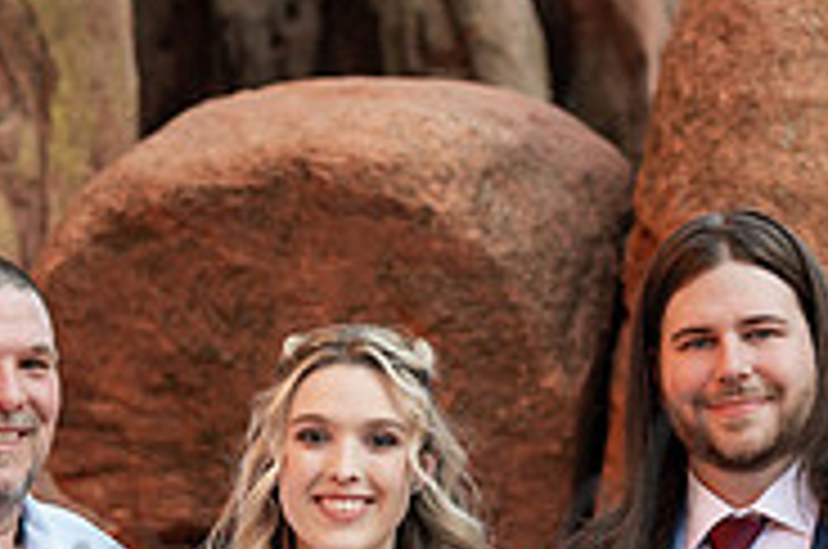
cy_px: 585
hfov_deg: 13.0
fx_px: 3628
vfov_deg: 8.6
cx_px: 454
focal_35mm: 158
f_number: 3.5
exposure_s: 1/160
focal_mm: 50
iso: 250
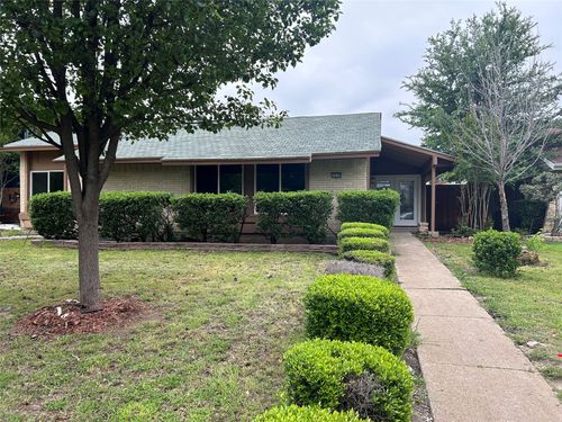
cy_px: 211
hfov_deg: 67.3
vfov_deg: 53.1
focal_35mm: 26
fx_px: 422
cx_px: 281
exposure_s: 1/625
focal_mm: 5.7
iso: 50
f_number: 1.5
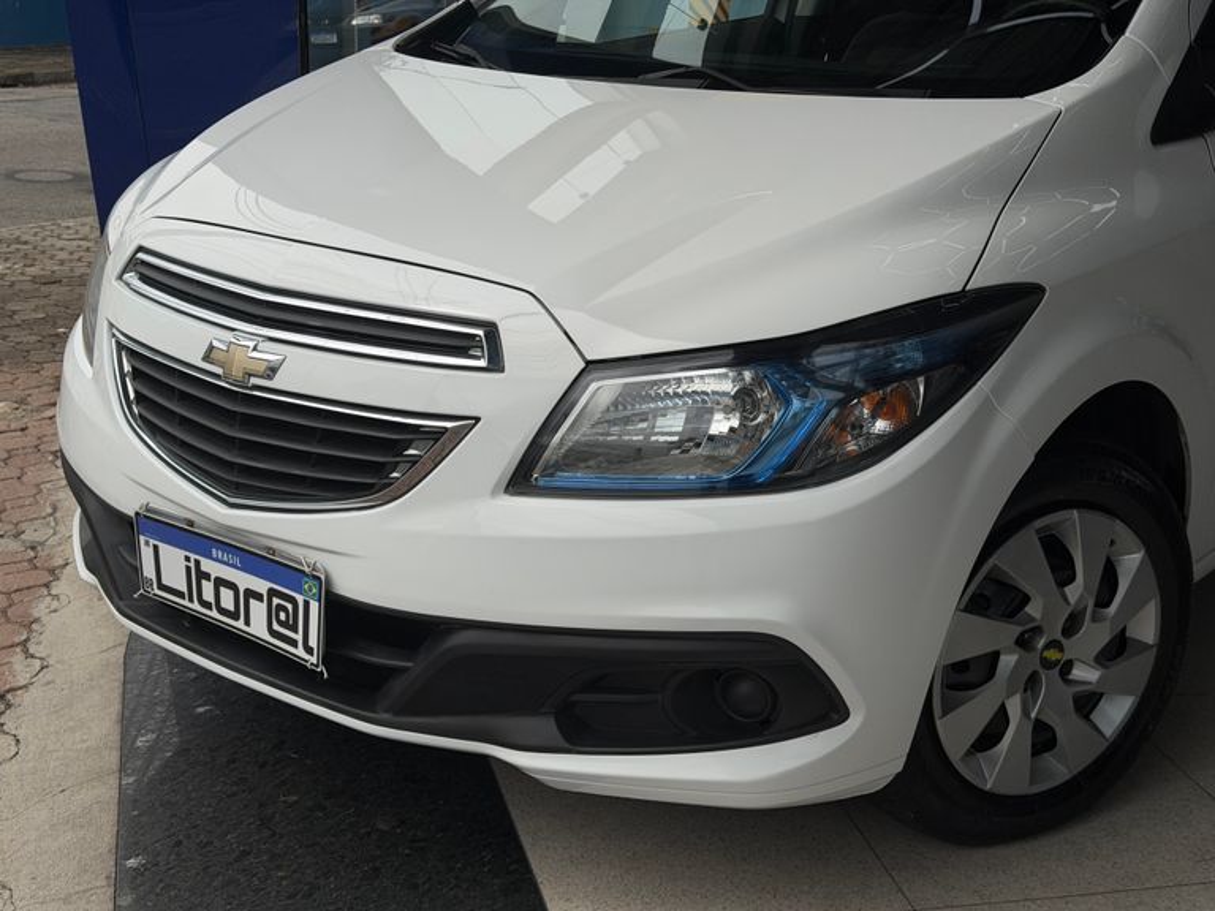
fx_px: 1685
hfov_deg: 39.7
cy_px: 456
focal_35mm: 48
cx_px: 608
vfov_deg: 30.3
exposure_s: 1/9901
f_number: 1.78
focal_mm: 6.76
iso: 64
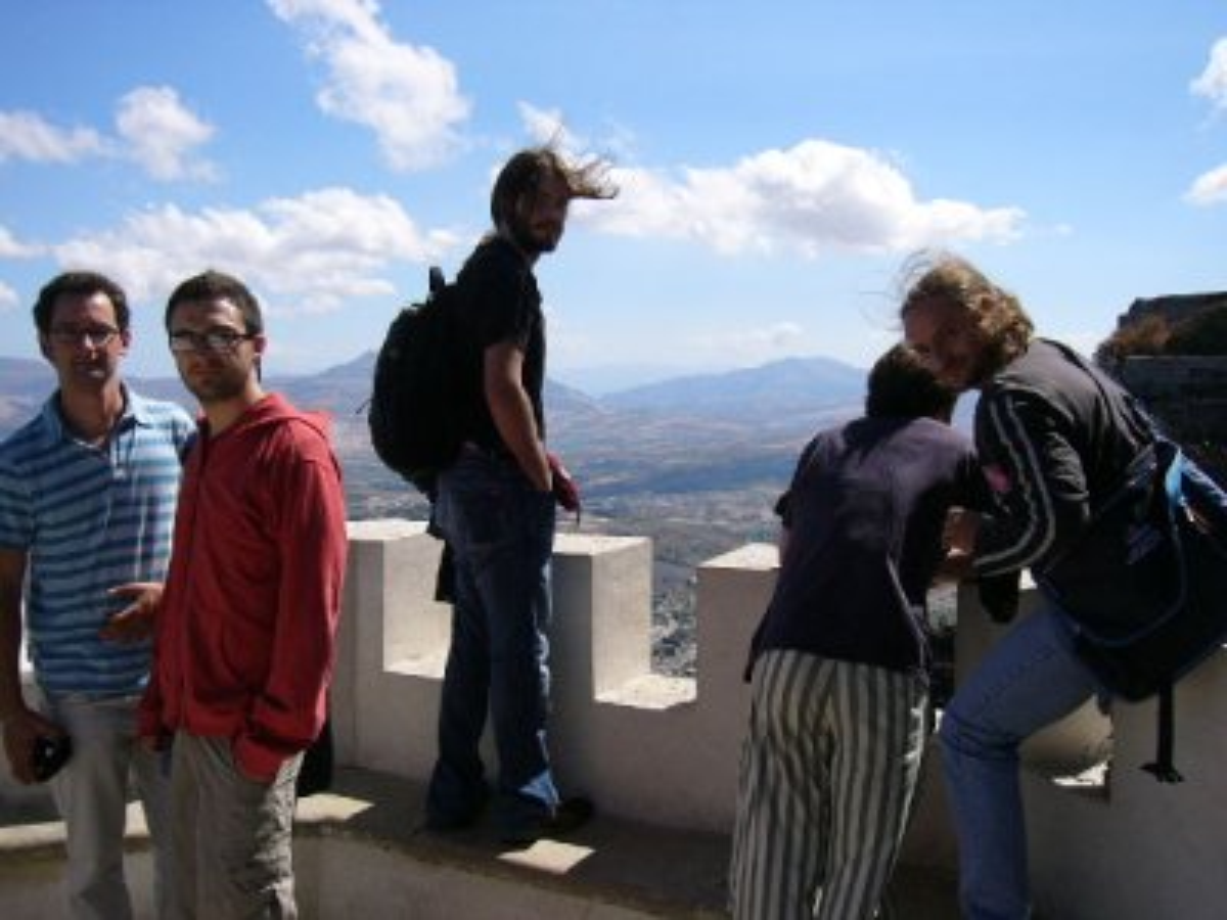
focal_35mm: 35
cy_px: 460
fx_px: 1241
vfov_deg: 40.7
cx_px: 614
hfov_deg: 52.6
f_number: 8
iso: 50
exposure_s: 1/250
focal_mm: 5.8
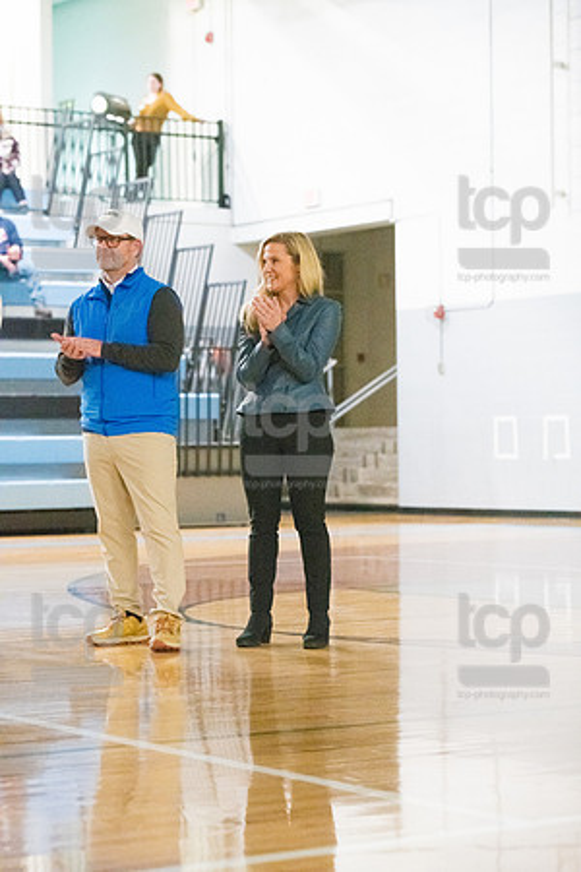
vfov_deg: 22.1
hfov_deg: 14.9
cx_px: 290
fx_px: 2227
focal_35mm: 92
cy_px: 436
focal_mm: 92
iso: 10000
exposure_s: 1/250
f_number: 4
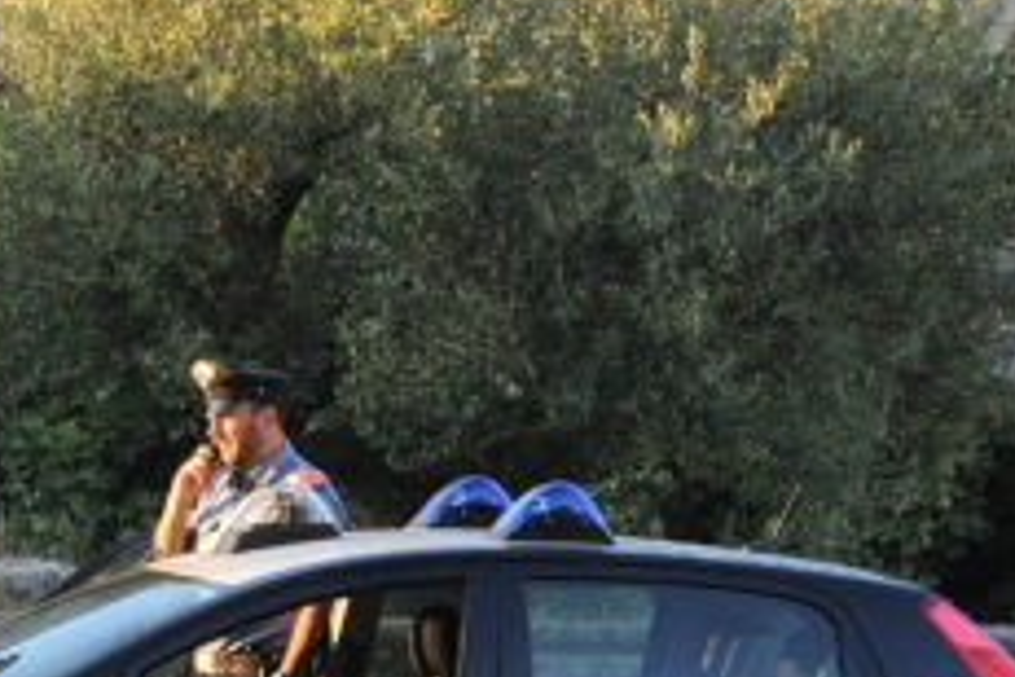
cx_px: -283
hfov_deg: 16.5
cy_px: 497
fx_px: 3311
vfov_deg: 11.6
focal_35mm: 117
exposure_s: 1/100
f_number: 9
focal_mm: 27
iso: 500
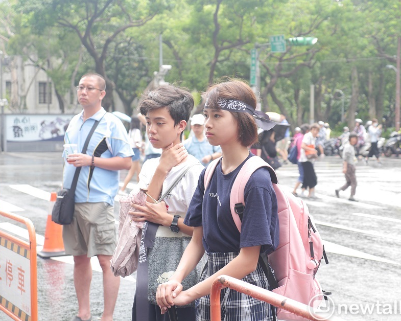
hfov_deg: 25.7
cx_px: 196
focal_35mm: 74
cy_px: 161
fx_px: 878
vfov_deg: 20.7
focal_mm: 35
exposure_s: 1/80
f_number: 3.2
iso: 250
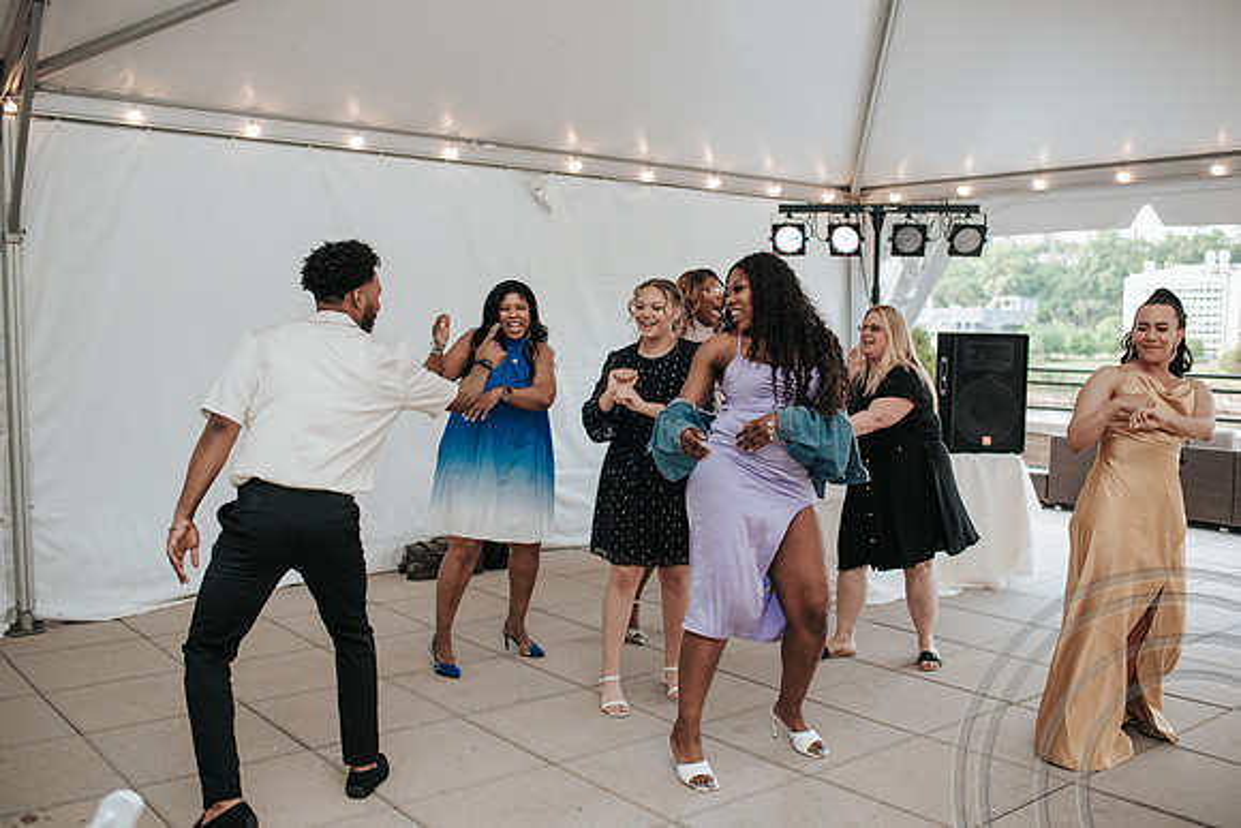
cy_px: 414
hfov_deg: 54.4
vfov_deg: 37.9
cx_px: 620
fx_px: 1207
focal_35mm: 35
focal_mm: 35
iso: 500
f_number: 2.8
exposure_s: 1/200
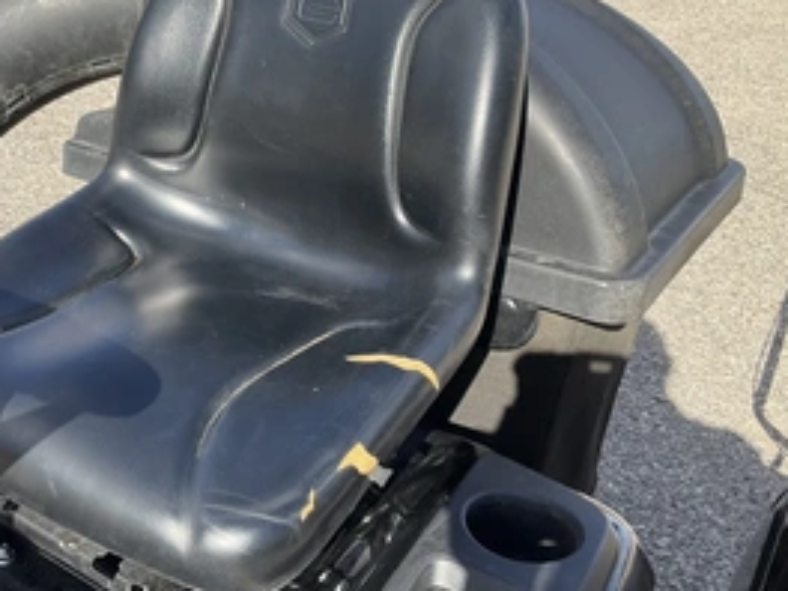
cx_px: 227
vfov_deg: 32.9
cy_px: 284
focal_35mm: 44
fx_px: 1002
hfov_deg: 42.0
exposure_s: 1/842
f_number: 1.8
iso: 25
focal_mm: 3
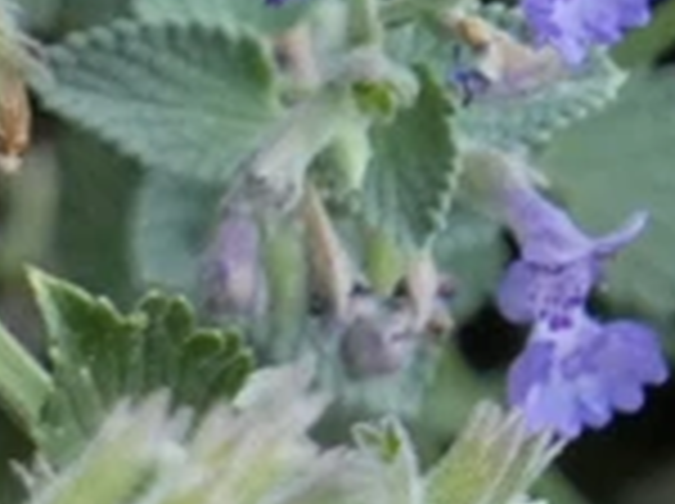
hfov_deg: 0.8
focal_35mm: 2420
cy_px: -459
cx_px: 112
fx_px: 47114
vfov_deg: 0.6
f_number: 5.6
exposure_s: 1/100
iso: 400
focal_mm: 101.4
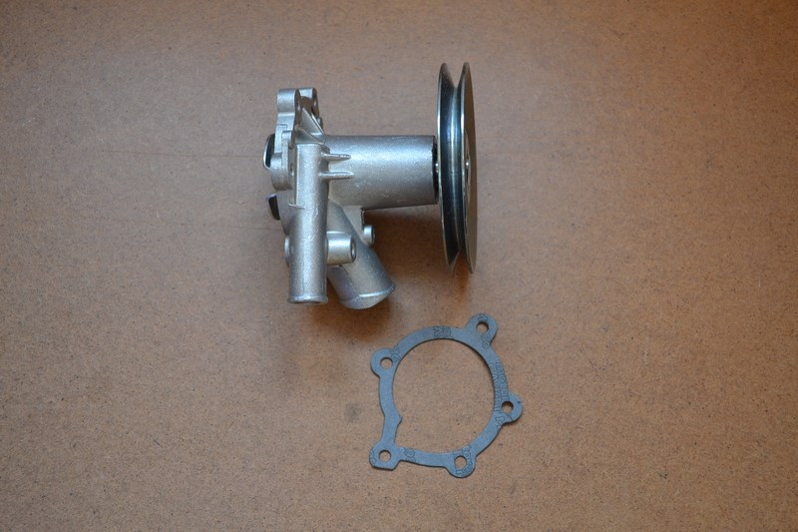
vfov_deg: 30.8
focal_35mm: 44
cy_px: 266
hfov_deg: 45.0
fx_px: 964
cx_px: 399
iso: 400
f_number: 4.5
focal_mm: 29
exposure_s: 1/50
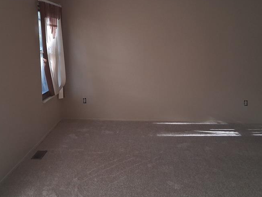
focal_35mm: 41
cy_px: 66
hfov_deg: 45.5
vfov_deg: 34.8
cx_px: 106
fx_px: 310
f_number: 1.8
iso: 320
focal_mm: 3.98
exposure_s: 1/100
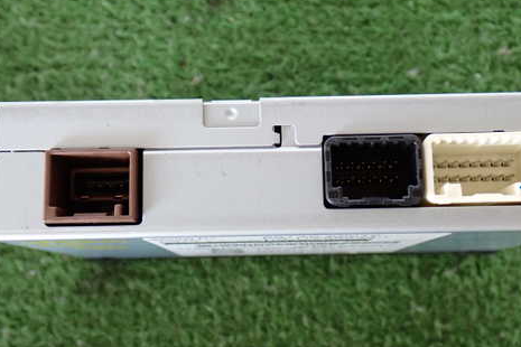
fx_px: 738
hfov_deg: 38.9
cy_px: 172
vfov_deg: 26.5
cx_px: 277
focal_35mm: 51
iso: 320
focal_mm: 6.83
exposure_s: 1/40
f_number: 2.7
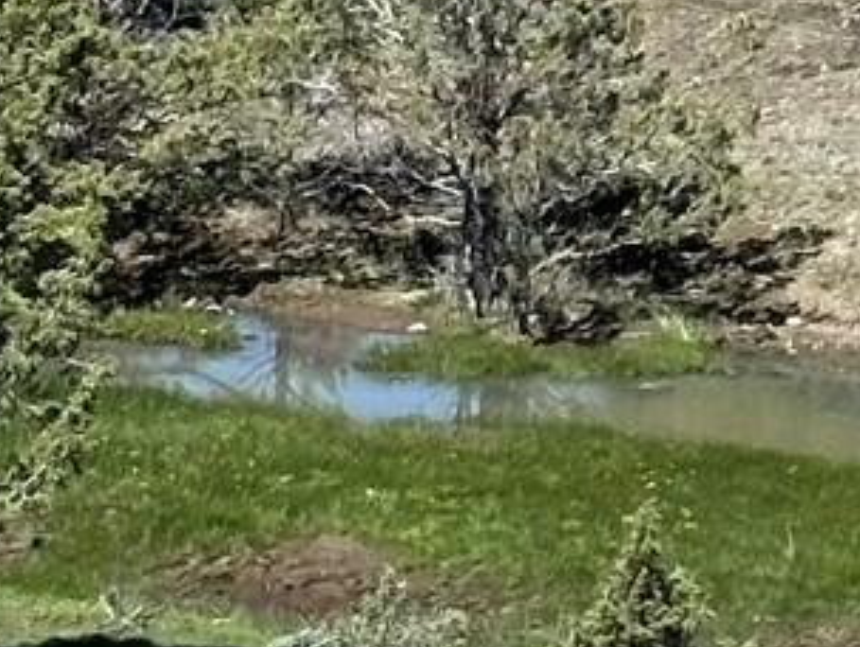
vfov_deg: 6.0
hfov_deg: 7.8
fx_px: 6044
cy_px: -491
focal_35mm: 243
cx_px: 1636
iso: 64
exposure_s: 1/3472
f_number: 1.78
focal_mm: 6.86
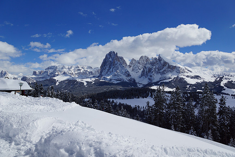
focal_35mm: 24
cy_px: 78
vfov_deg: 53.2
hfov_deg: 73.7
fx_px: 157
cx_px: 118
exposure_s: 1/1000
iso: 100
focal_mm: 16
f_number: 8
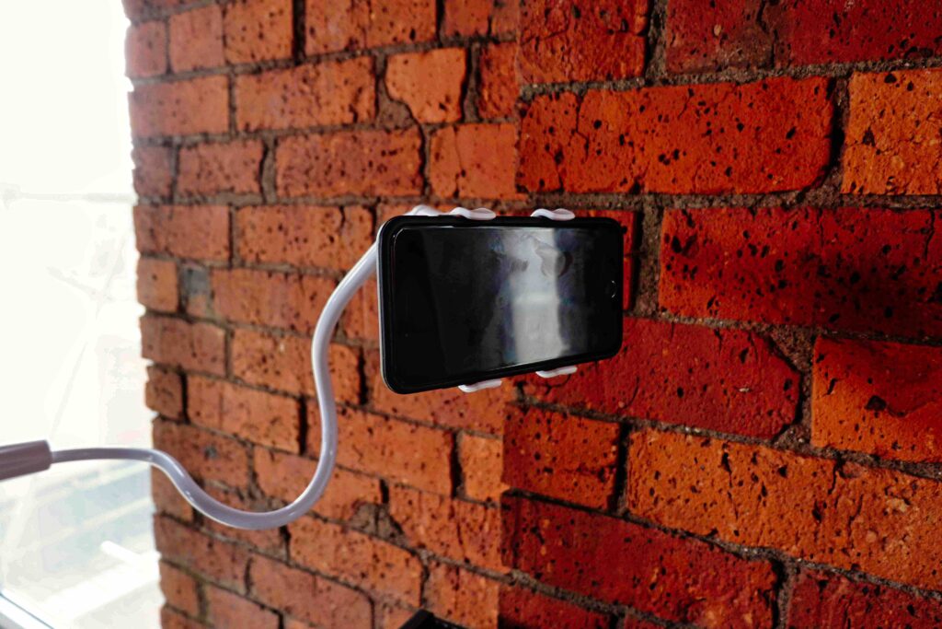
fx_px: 628
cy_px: 314
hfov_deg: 73.7
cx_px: 471
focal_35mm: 24
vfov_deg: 53.1
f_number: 3.5
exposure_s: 1/34
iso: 800
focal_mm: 16
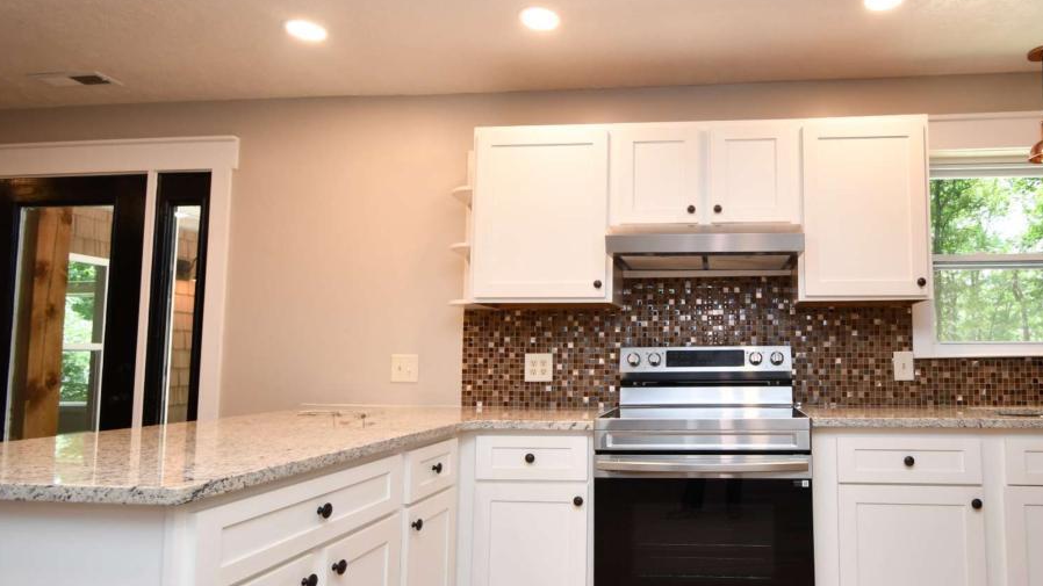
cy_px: 308
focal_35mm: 21
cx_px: 688
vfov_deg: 53.6
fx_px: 581
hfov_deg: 81.3
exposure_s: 1/60
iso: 320
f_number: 4
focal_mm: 10
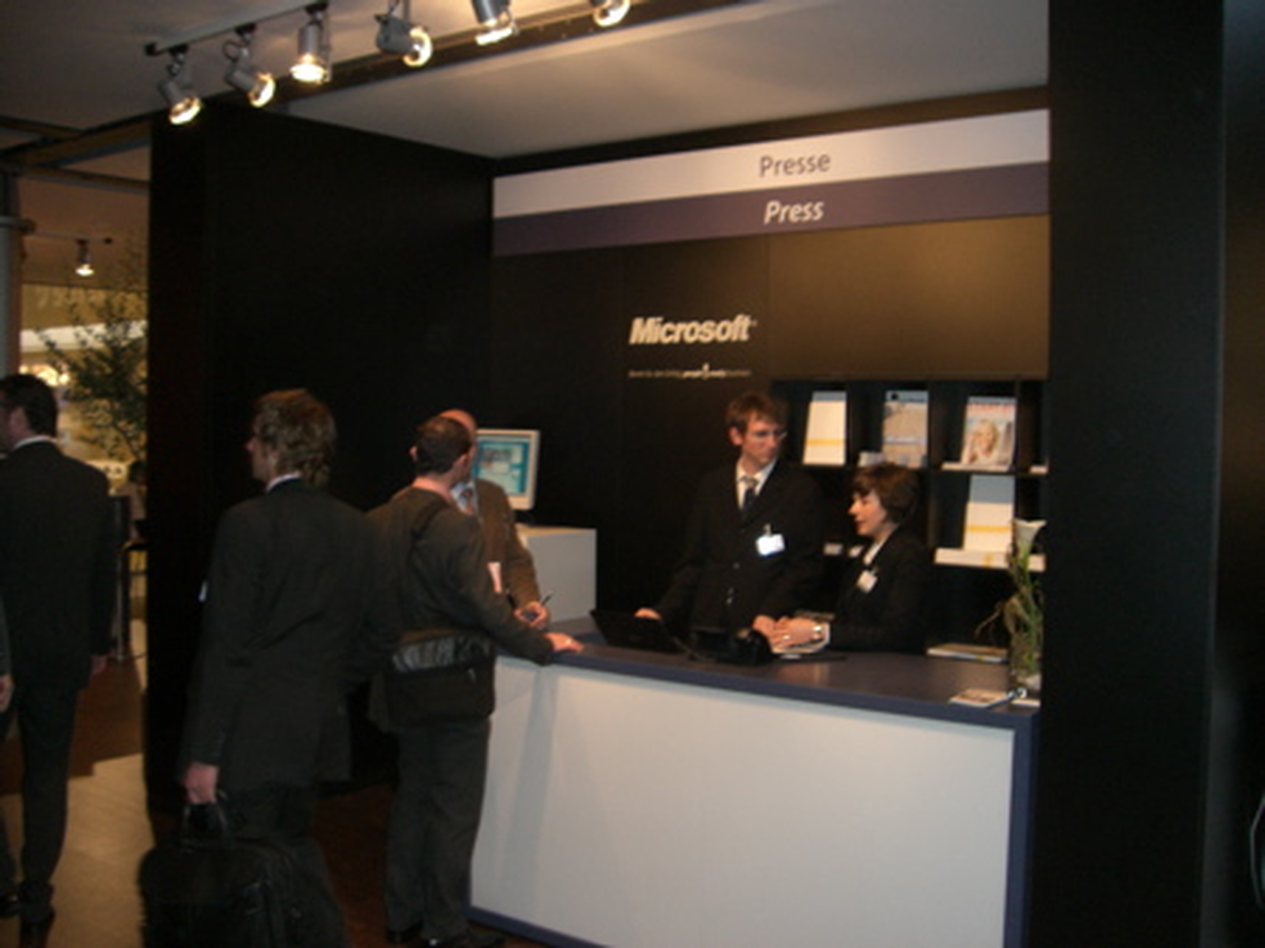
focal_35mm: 38
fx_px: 1388
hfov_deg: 49.0
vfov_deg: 37.7
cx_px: 632
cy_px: 474
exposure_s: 1/60
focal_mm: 6.2
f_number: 2.7
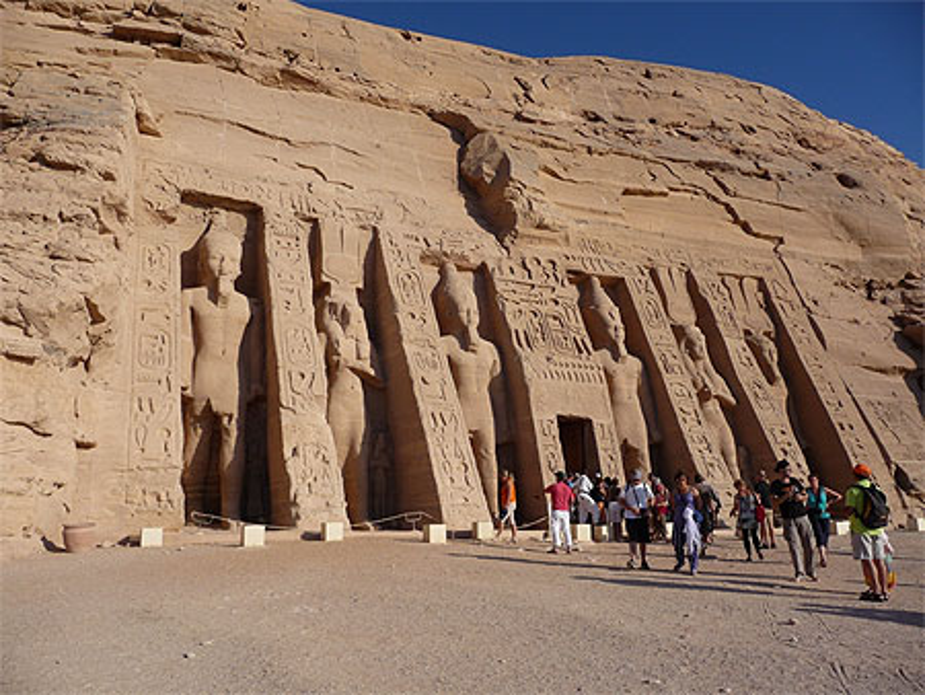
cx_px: 462
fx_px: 749
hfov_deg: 63.4
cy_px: 348
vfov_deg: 49.8
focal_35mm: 28
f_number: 8
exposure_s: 1/400
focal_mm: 4.7
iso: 100
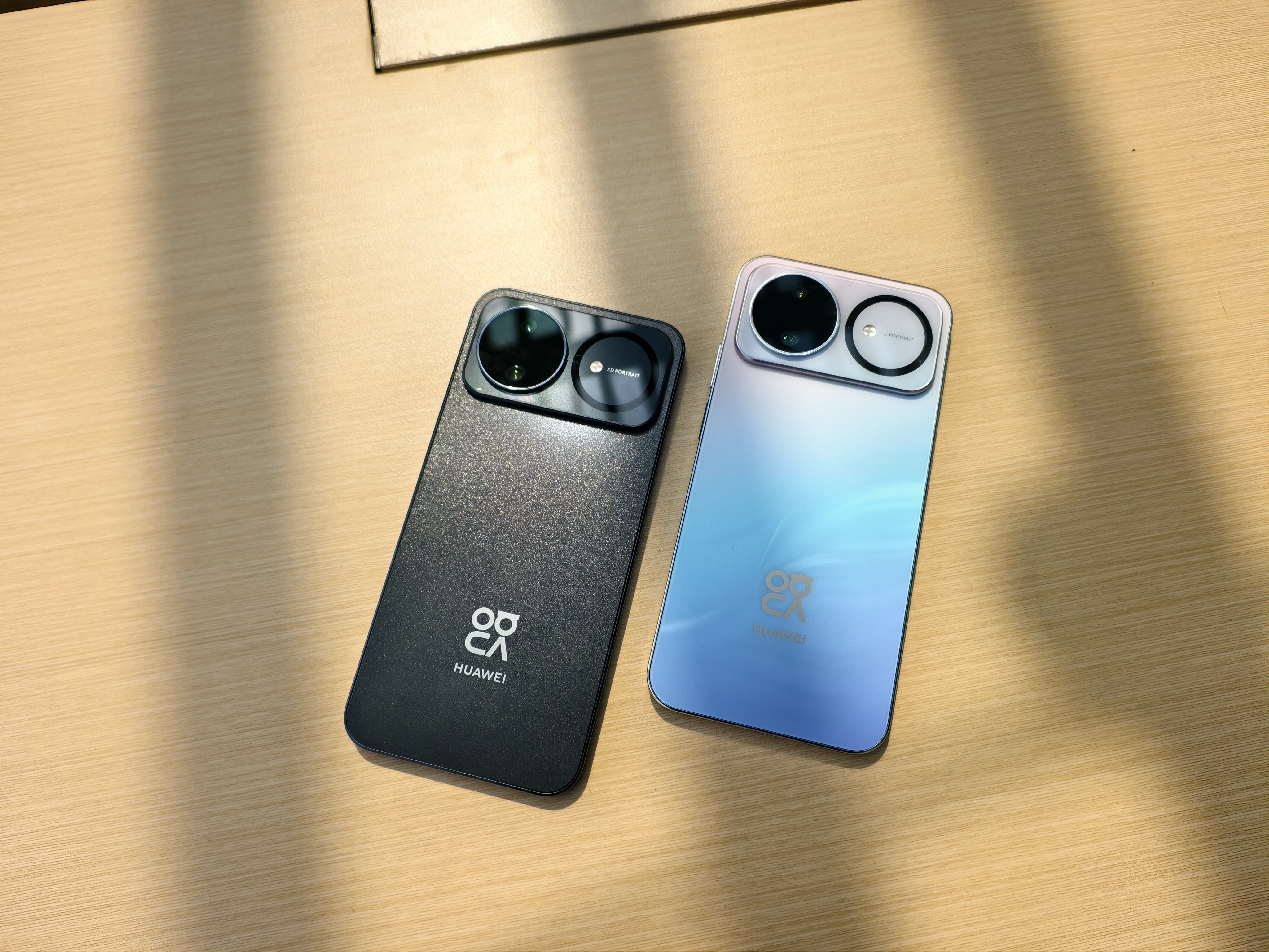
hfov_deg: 73.9
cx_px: 634
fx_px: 843
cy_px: 476
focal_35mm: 23
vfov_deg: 58.9
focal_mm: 6.54
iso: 72
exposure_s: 1/3106
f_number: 1.57
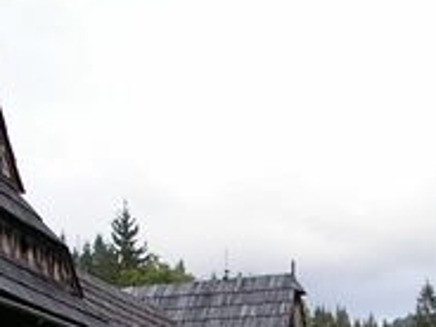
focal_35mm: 88
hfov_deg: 22.2
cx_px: 284
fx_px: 1108
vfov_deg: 16.2
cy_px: 368
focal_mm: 6
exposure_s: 1/160
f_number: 3.2
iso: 100
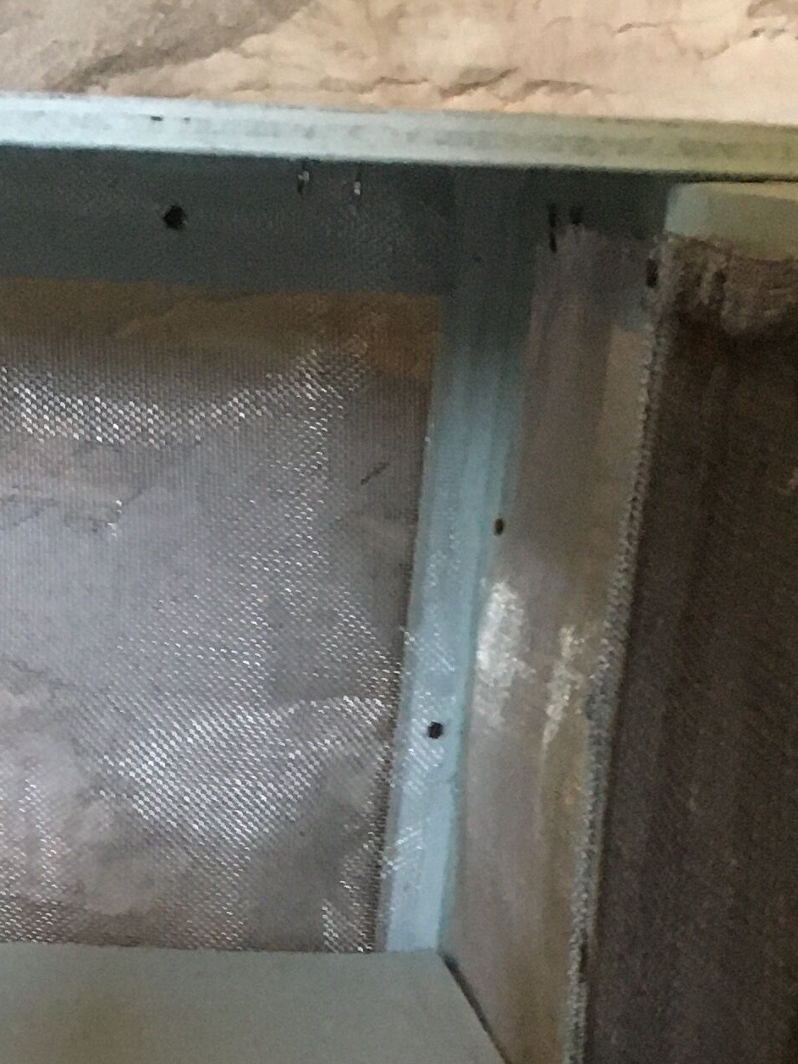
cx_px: -52
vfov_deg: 19.8
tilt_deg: -21.6
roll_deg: -1.9
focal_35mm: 93
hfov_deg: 15.5
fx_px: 2858
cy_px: 1274
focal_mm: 4.15
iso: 200
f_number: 2.2
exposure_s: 1/20
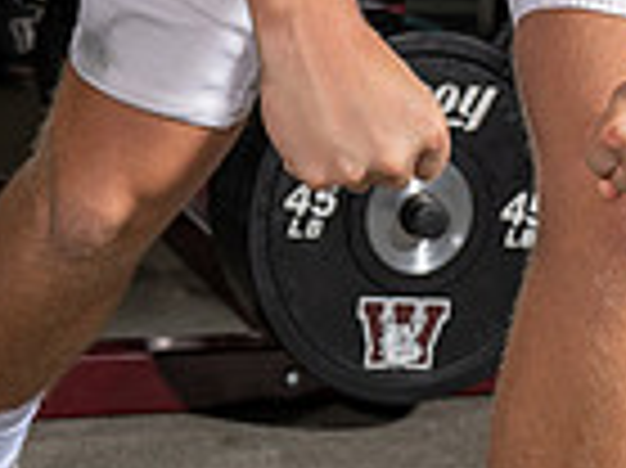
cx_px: 504
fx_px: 1915
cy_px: -518
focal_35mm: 106
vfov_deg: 12.1
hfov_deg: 18.4
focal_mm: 34
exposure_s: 1/250
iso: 200
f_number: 5.6
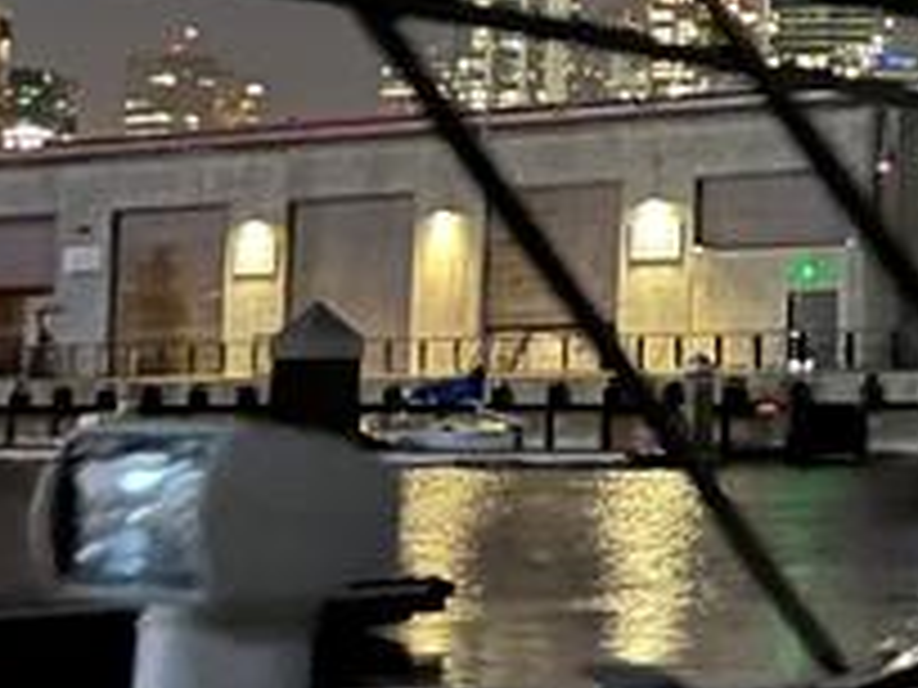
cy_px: 34
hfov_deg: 14.9
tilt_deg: +5.6
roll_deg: +0.6
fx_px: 3076
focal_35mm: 116
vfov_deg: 12.6
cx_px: 1636
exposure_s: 1/5
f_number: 1.6
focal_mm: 5.1
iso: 1600
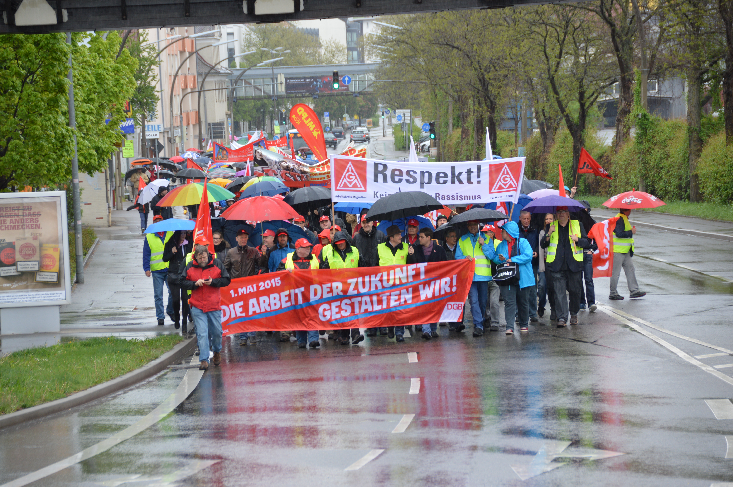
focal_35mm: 195
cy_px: 244
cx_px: 366
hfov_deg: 10.6
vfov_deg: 7.0
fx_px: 3967
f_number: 5.6
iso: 220
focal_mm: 130
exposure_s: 1/125
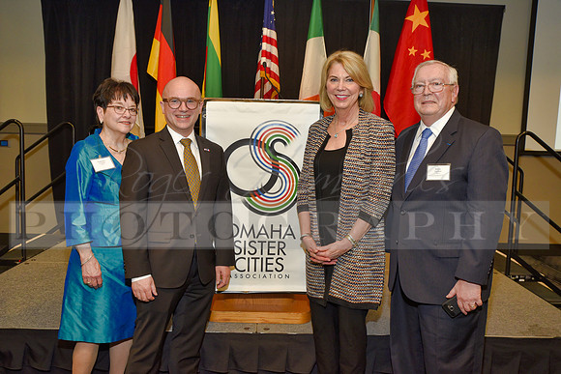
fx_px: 499
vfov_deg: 41.1
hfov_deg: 58.7
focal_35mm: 32
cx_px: 280
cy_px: 187
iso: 1000
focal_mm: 32
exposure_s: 1/60
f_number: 7.1
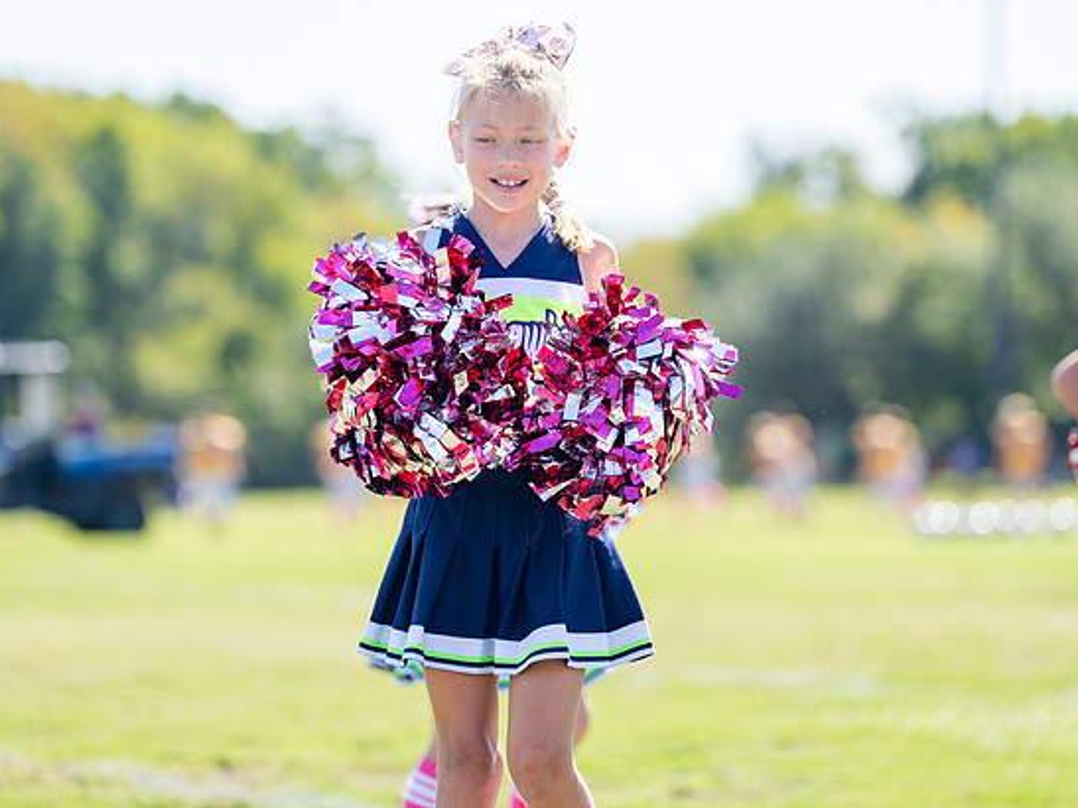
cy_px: 316
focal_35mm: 197
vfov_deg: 7.5
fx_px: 6134
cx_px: 527
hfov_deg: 10.0
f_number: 2.8
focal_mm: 144
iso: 200
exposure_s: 1/2000
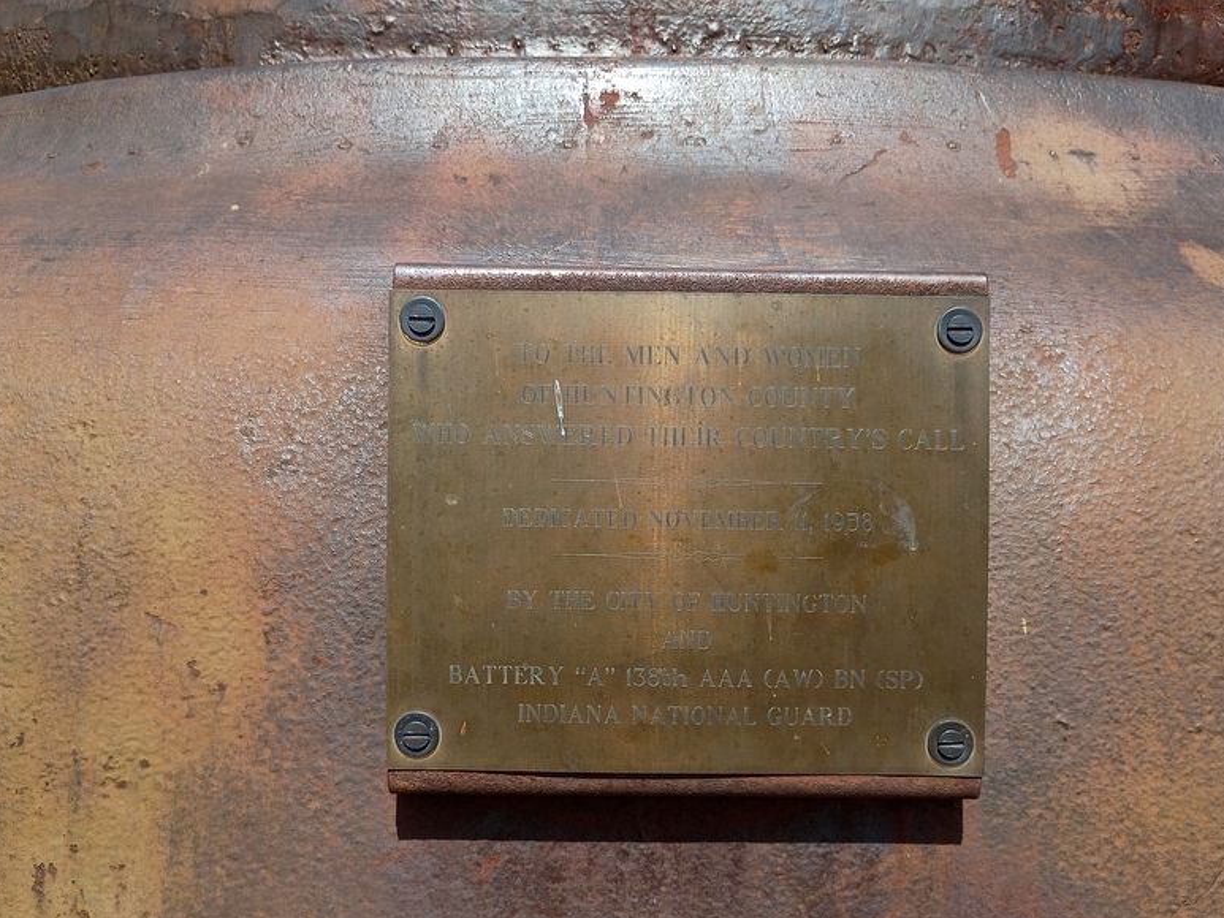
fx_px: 1061
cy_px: 473
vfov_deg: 46.8
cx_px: 627
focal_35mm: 30
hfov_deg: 59.9
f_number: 1.8
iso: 100
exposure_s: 1/791
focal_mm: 4.27
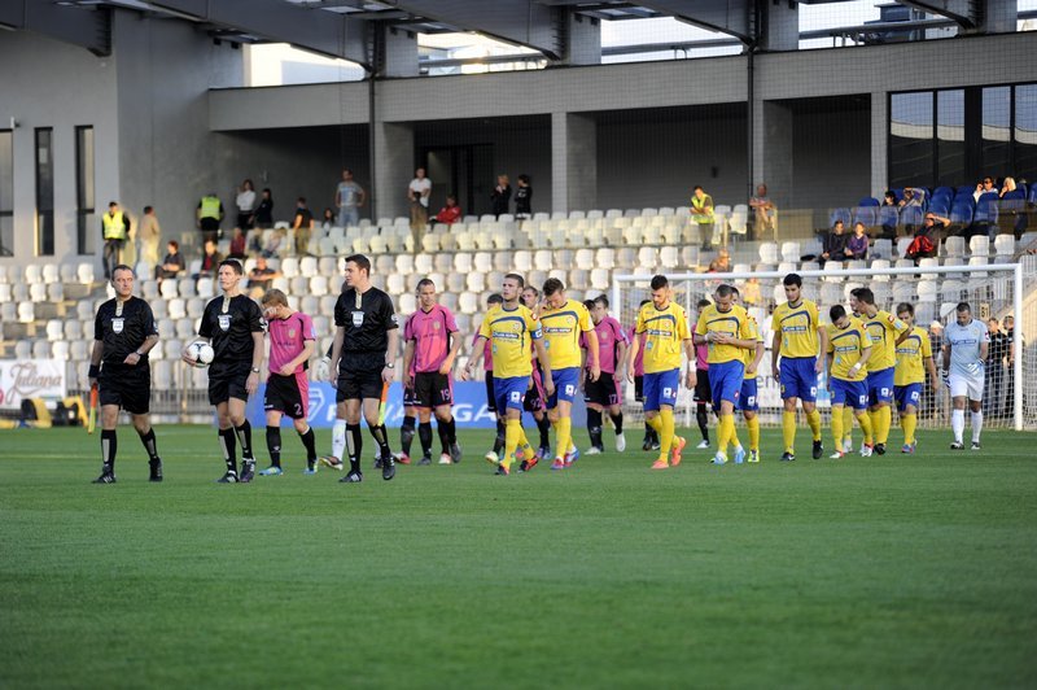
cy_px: 345
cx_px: 518
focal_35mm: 135
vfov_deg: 10.1
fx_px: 3885
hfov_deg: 15.2
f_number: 3.2
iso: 250
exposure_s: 1/320
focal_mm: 135
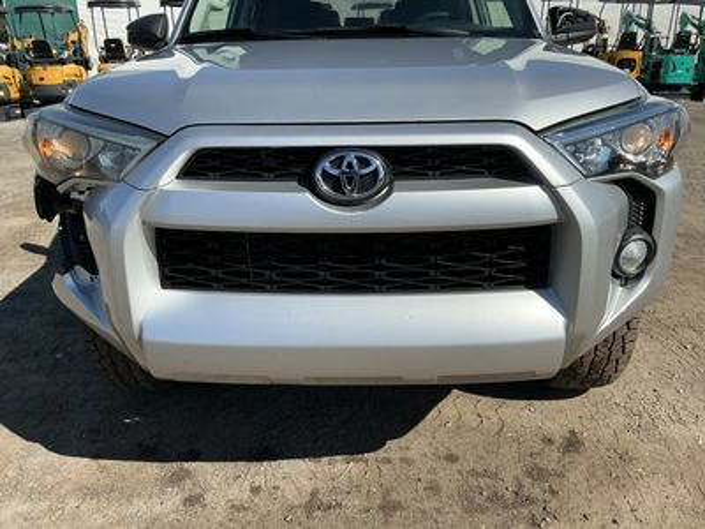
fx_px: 570
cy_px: 264
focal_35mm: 28
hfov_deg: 63.4
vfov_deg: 49.7
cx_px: 352
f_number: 1.8
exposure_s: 1/1848
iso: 25
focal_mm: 3
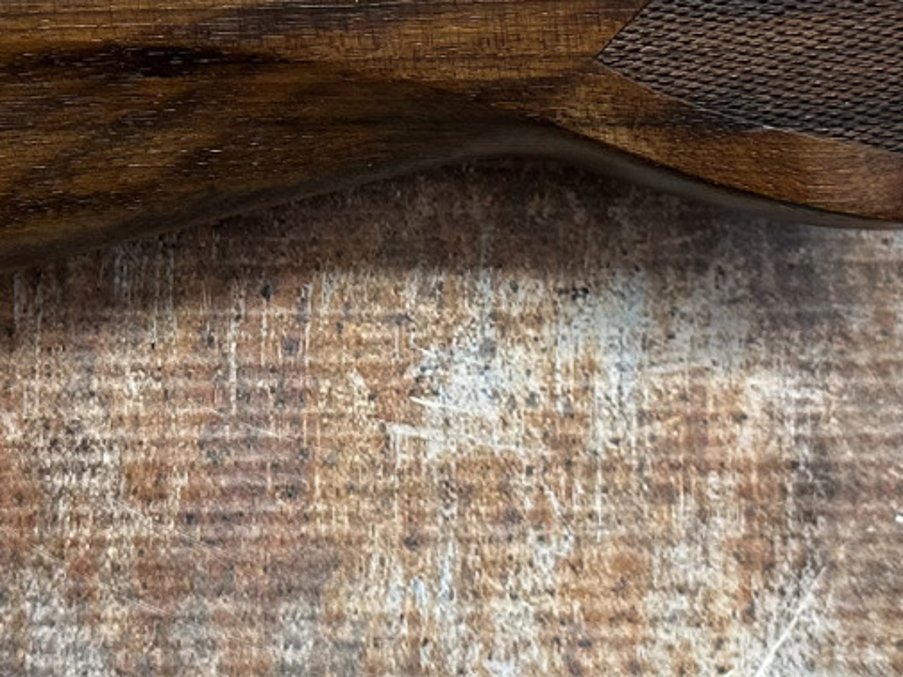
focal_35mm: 76
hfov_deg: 25.2
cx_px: 173
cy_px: 82
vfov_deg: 19.1
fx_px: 1983
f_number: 1.8
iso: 200
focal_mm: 6.9
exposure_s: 1/100
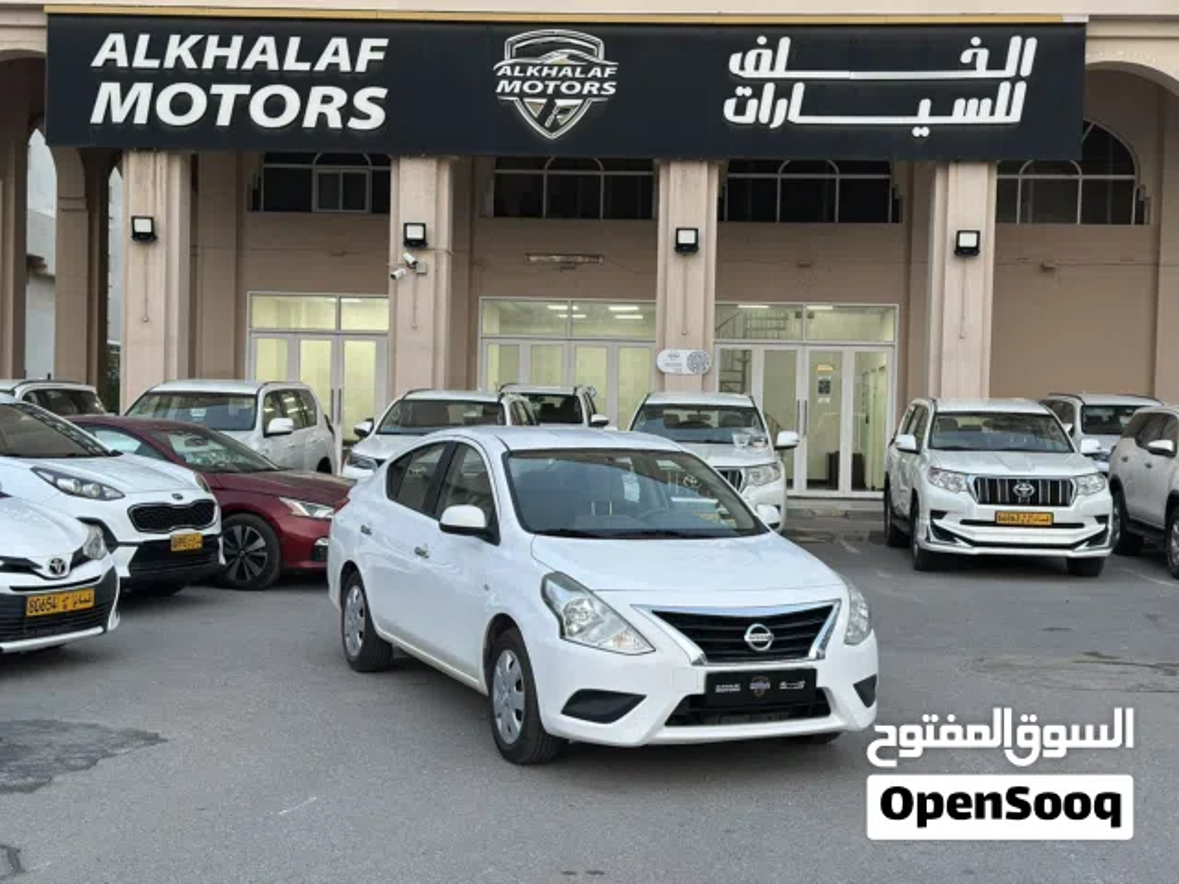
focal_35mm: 48
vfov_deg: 30.3
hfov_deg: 39.7
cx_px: 590
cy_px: 442
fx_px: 1635
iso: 64
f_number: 1.78
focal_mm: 6.86
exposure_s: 1/157
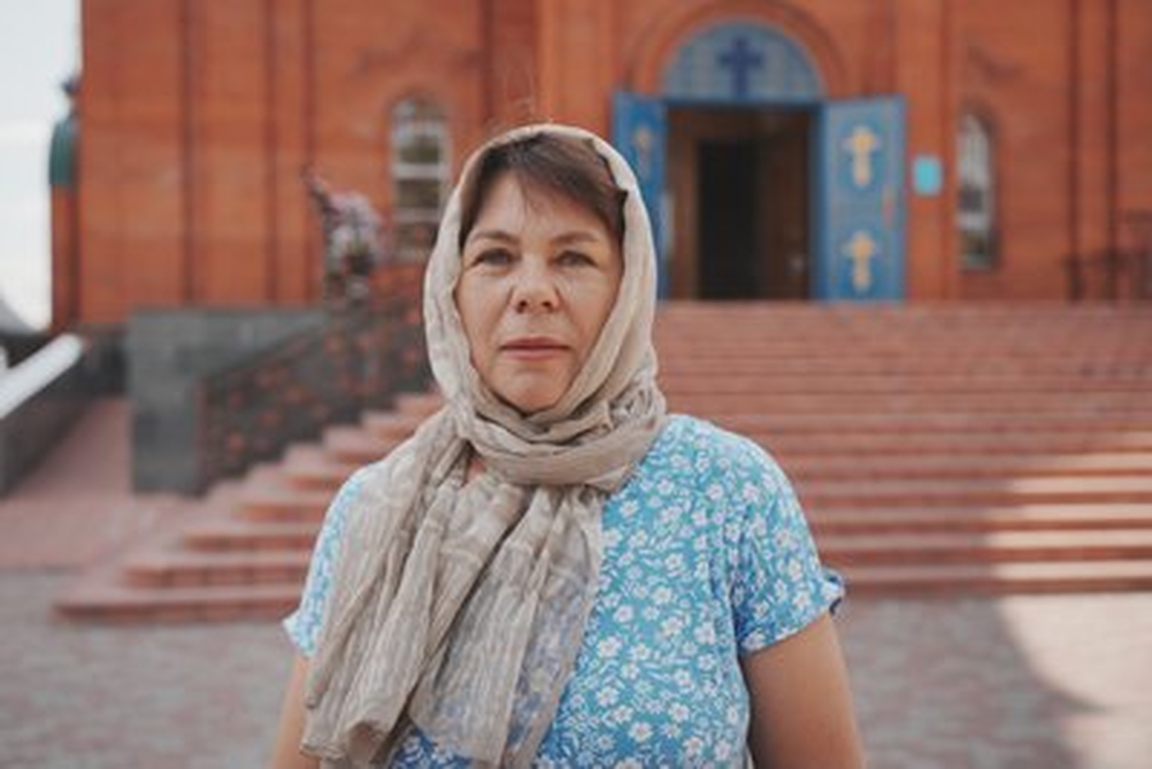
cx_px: 576
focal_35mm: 37
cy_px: 384
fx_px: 1184
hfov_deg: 51.9
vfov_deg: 36.0
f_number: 2.8
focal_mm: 37
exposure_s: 1/2500
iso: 200
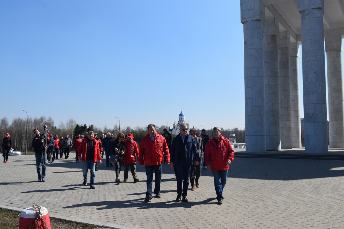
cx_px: 172
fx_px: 315
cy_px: 114
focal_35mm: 33
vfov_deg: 40.0
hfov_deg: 57.2
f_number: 10
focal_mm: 22
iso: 200
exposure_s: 1/400
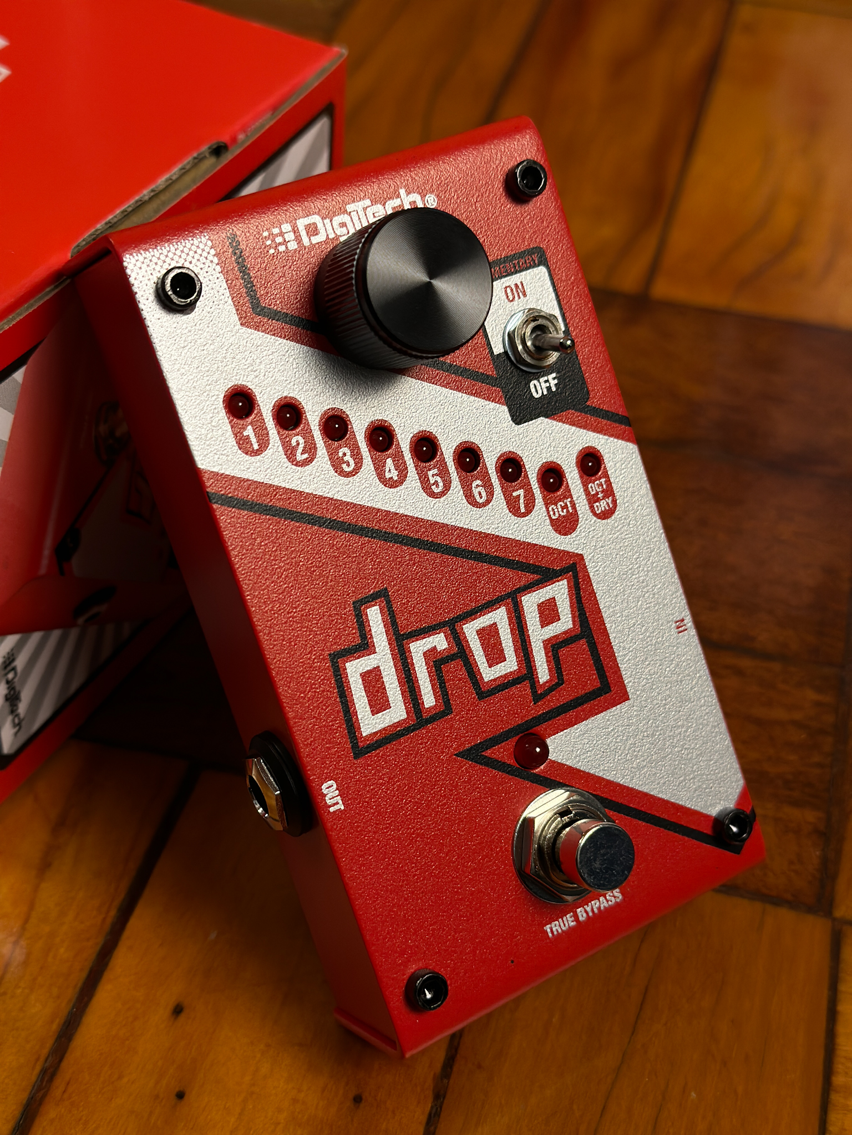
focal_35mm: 48
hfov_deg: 30.3
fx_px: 1575
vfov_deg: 39.7
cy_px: 568
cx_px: 426
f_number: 1.8
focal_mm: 6.86
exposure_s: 1/65
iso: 125
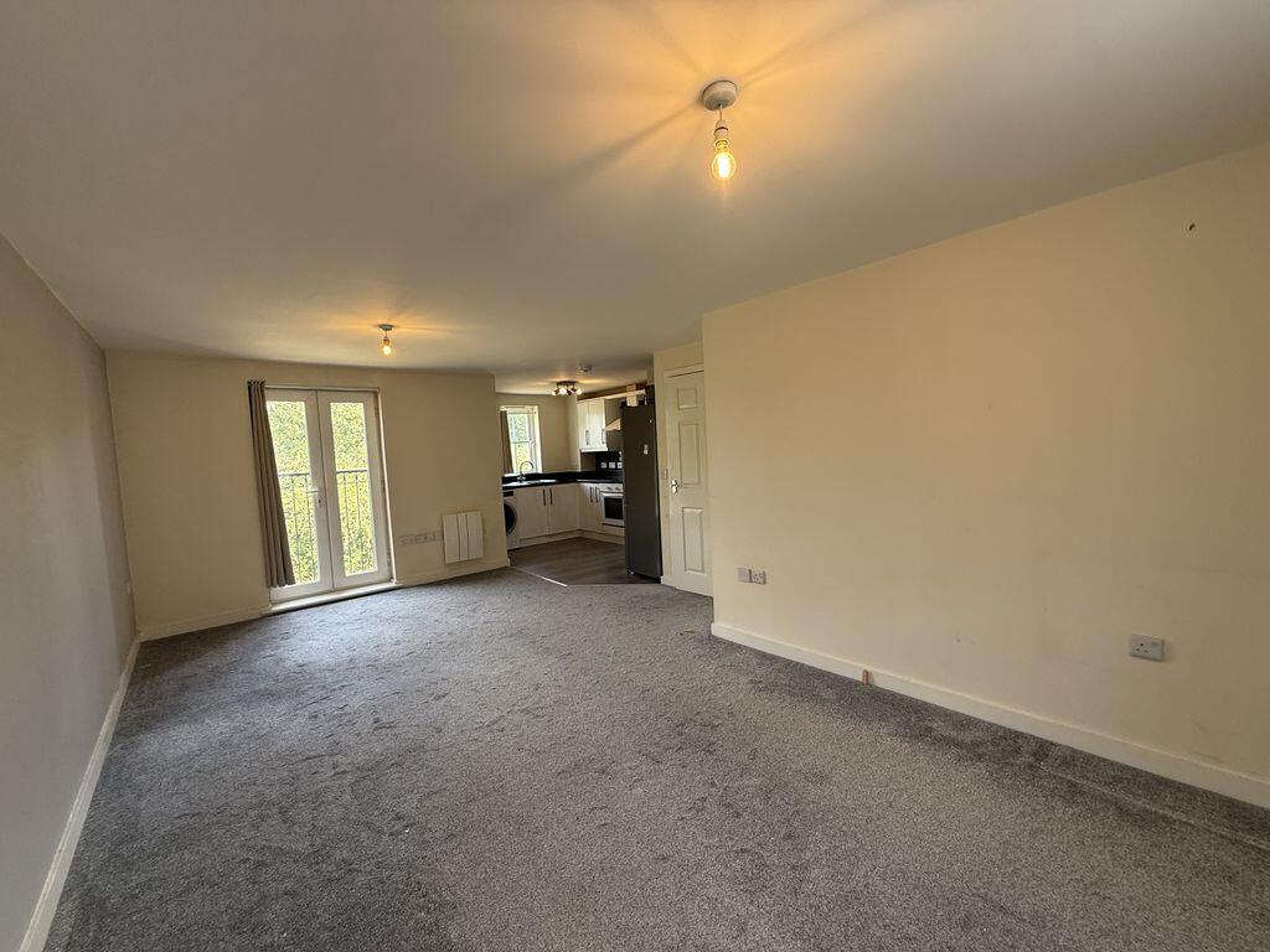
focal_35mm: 14
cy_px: 476
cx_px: 635
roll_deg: +2.8
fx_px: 514
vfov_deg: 85.7
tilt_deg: -2.1
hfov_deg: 102.1
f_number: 2.2
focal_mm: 2.22
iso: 125
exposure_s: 1/99
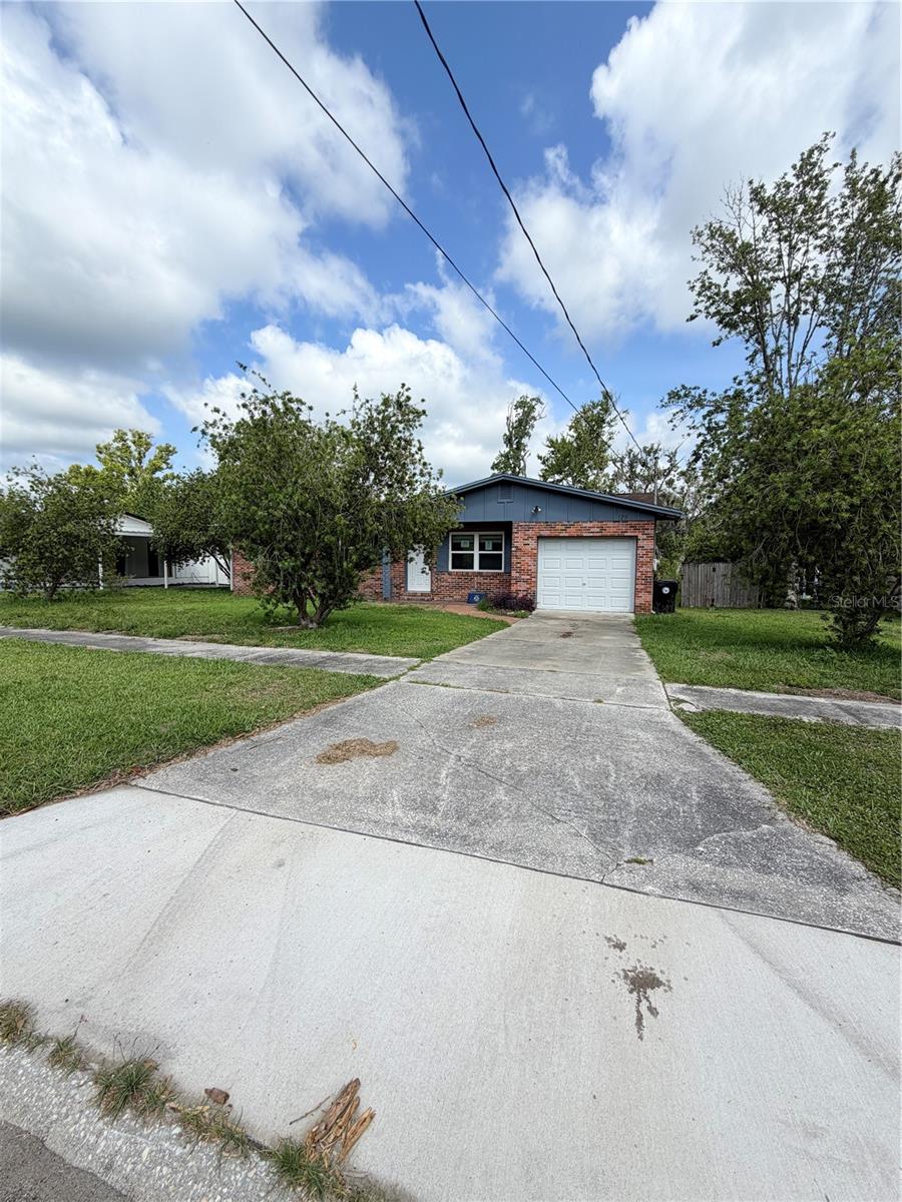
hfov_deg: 85.7
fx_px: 486
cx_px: 451
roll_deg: -0.5
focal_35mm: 14
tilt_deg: -4.2
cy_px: 601
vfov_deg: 102.1
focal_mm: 2.22
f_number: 2.2
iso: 20
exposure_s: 1/888
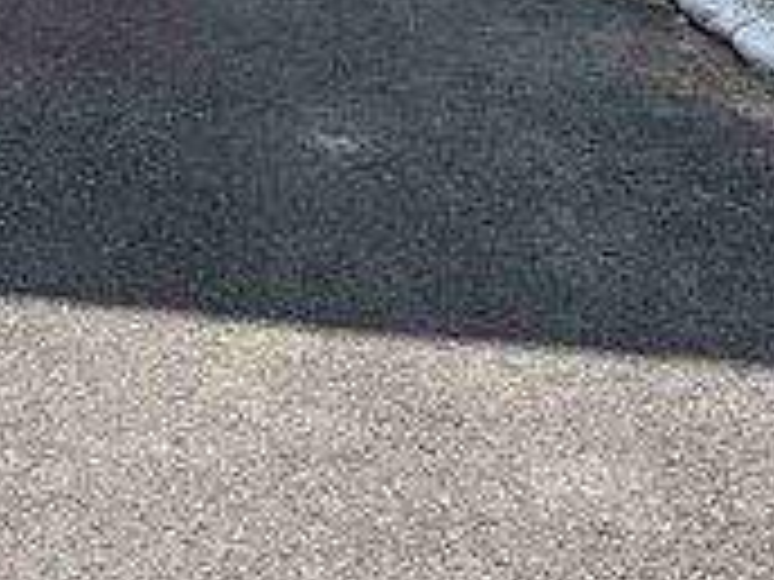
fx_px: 1923
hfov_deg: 22.5
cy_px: -216
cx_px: 196
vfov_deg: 16.1
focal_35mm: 86
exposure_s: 1/1499
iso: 50
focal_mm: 5.96
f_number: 1.6
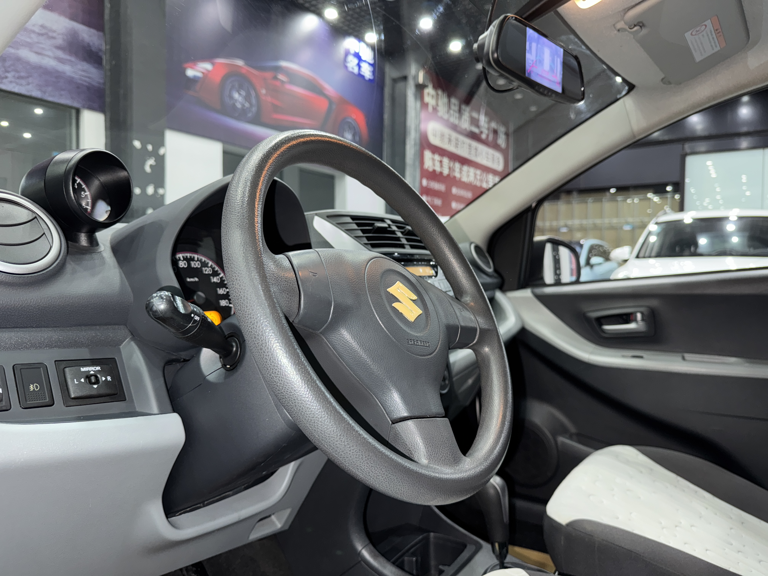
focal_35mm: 24
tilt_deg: -1.9
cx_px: 384
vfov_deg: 56.8
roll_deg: -0.8
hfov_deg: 71.6
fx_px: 532
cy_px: 288
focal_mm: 6.76
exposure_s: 1/17
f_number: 1.78
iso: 125
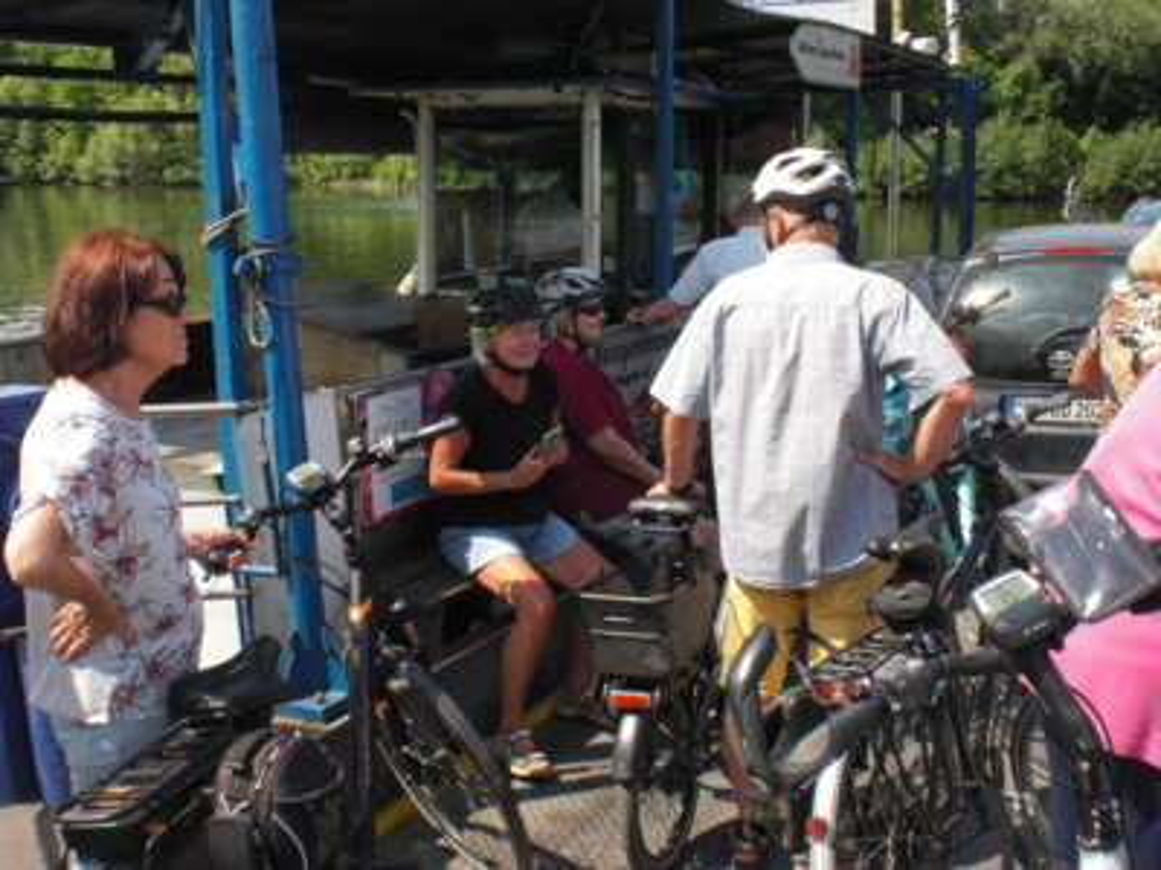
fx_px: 1274
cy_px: 435
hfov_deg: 49.0
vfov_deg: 37.7
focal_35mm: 38
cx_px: 580
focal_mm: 6.3
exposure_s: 1/250
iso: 64
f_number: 5.6
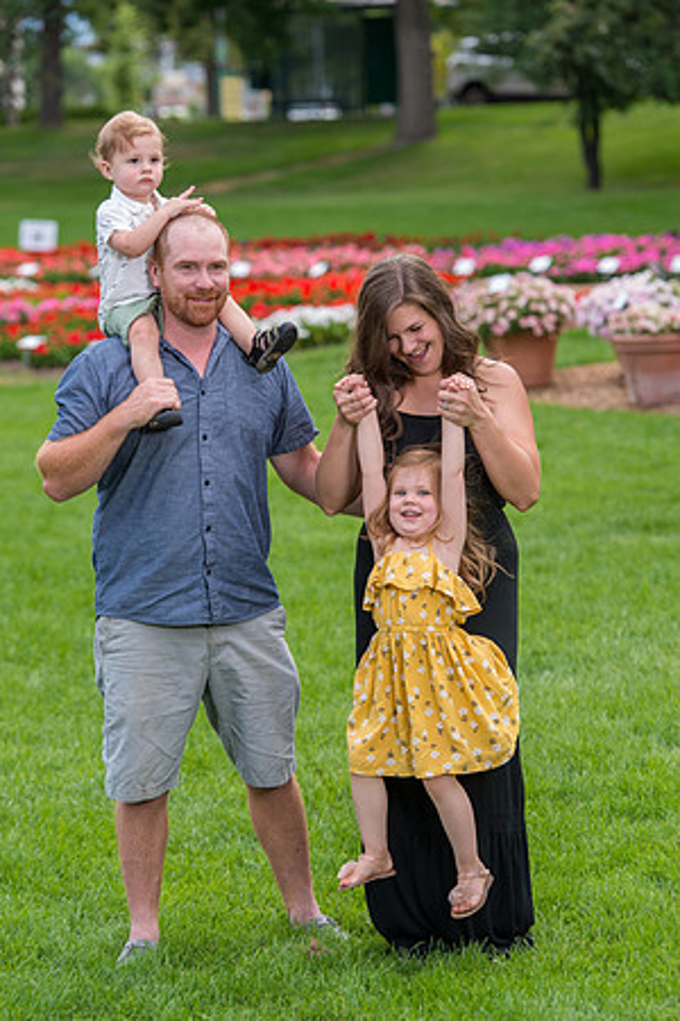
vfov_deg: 13.2
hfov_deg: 8.9
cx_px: 340
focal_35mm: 155
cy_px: 510
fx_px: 4391
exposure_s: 1/250
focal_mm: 155
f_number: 4.5
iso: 200
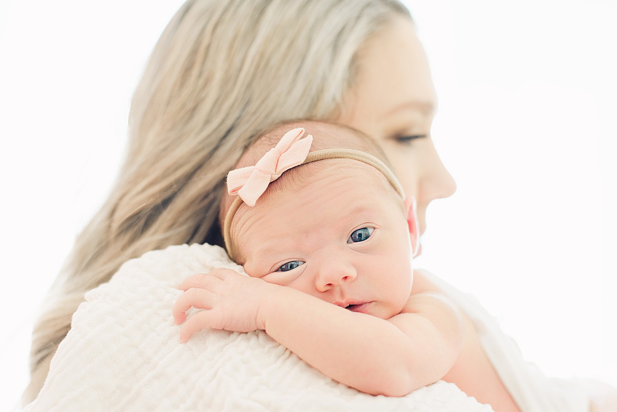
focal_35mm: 50
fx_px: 857
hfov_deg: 39.6
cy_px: 206
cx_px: 308
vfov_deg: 27.0
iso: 100
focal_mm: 50
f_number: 2.8
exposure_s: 1/160
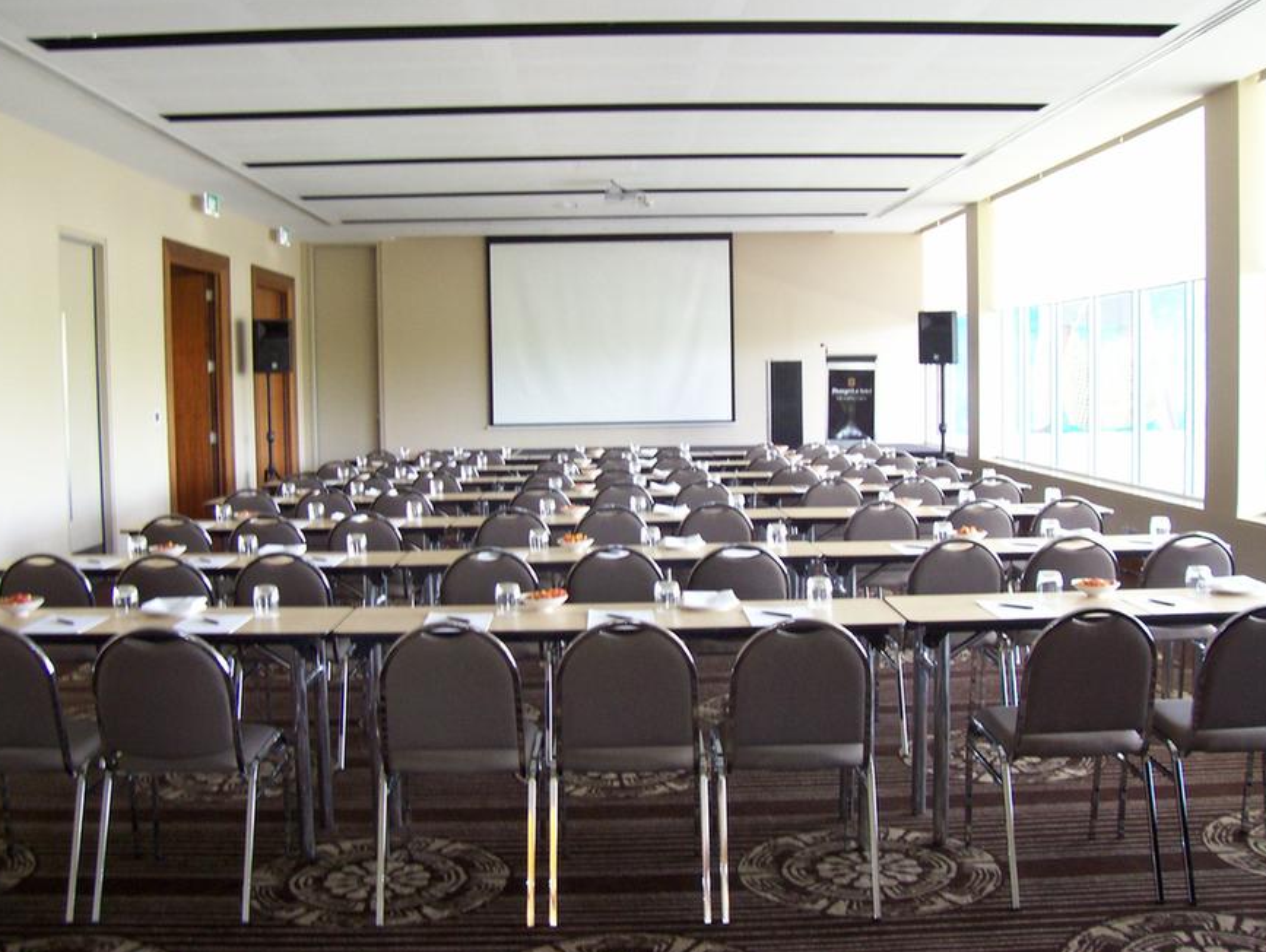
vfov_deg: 38.7
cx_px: 622
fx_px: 1355
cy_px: 462
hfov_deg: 50.1
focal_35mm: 37
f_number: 2.7
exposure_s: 1/14.6
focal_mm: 5.6
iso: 140
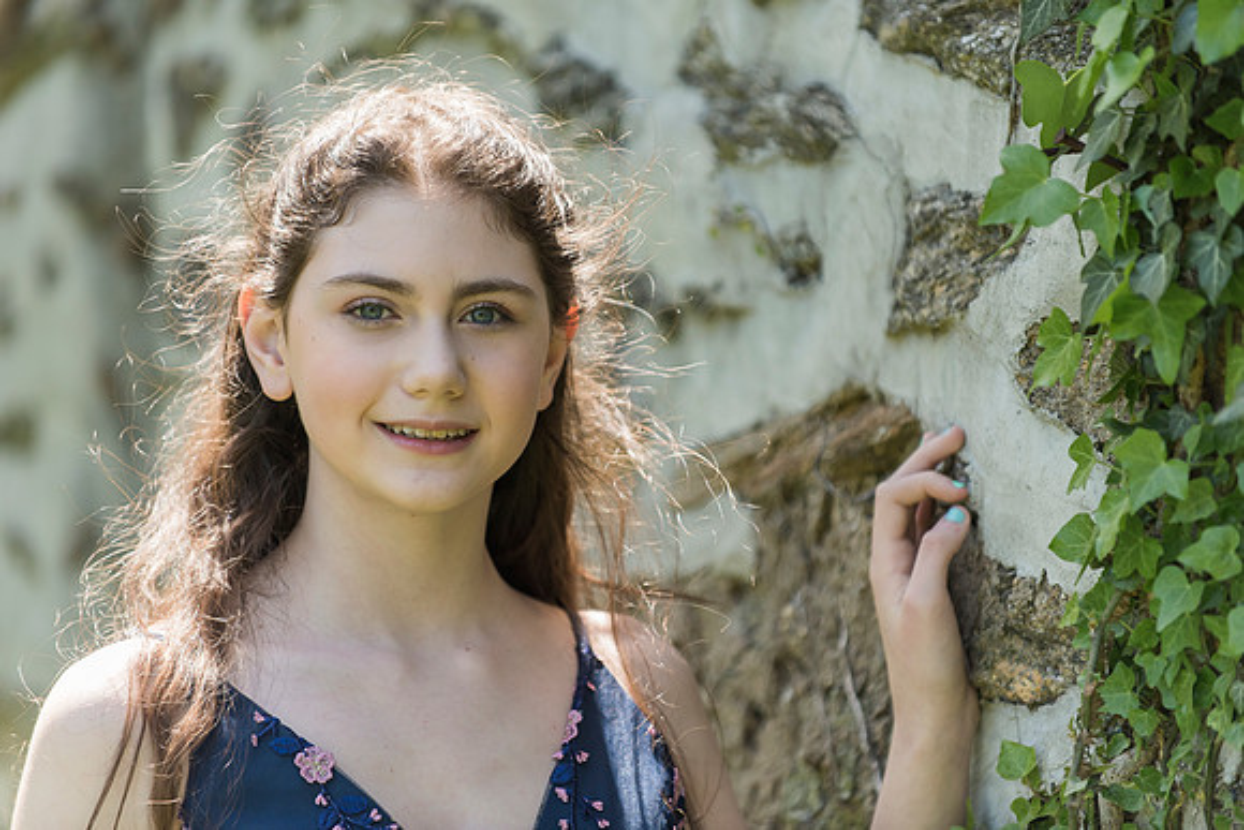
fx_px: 6912
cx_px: 622
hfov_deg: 10.3
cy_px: 415
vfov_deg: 6.9
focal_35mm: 200
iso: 400
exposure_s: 1/1000
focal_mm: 200
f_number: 3.2
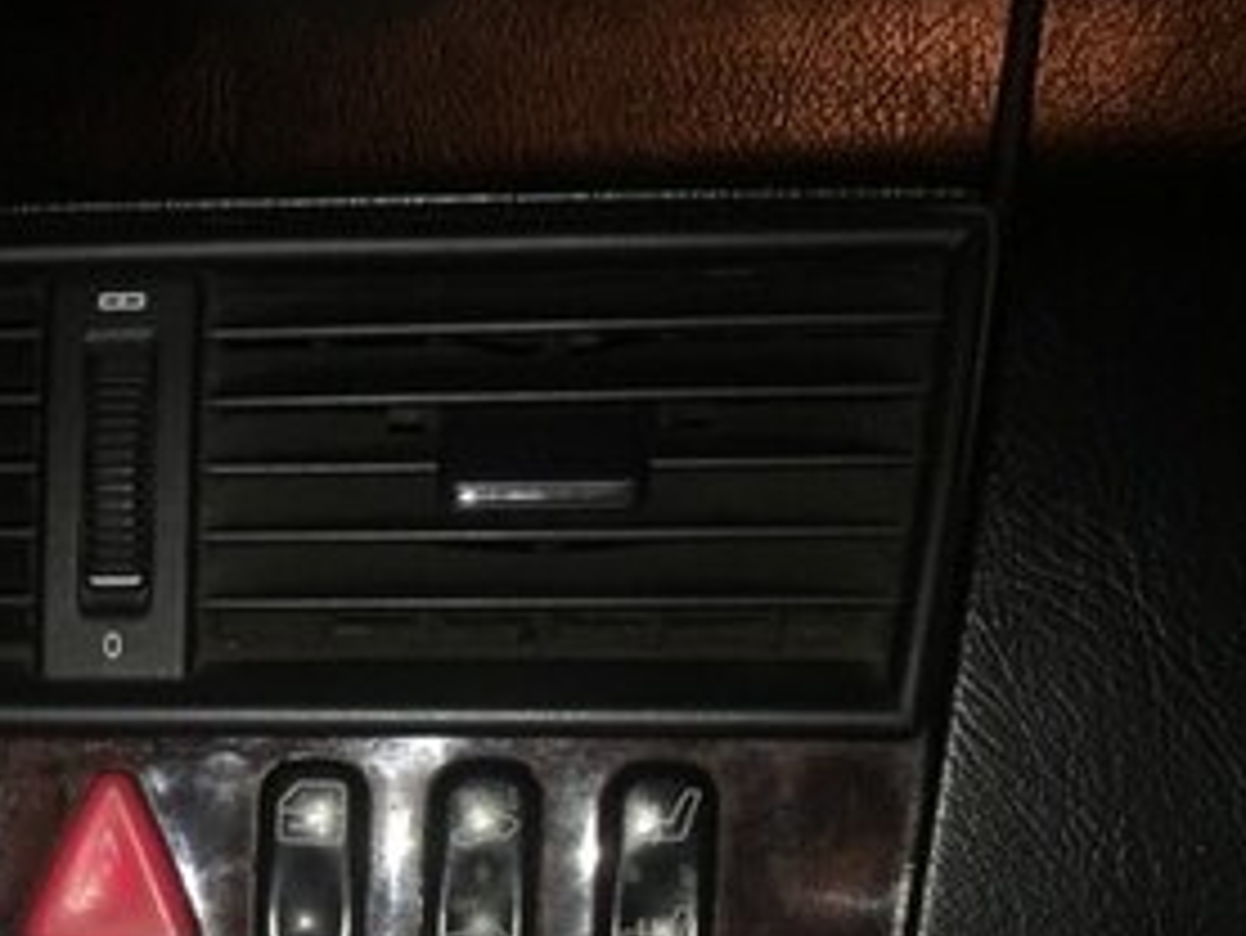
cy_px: 1096
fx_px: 2485
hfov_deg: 26.4
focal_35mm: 69
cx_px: -49
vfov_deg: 20.1
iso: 32
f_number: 2.2
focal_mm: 4.15
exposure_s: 1/17
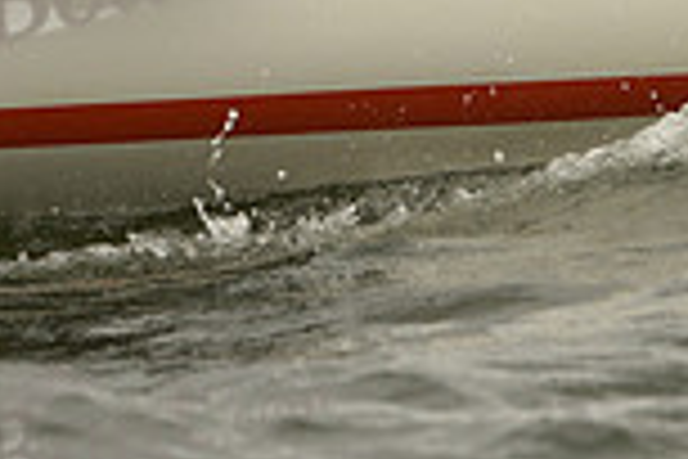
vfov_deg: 1.4
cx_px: 567
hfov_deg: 2.2
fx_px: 18154
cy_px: -290
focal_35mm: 950
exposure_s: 1/1250
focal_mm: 250
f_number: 6.3
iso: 320
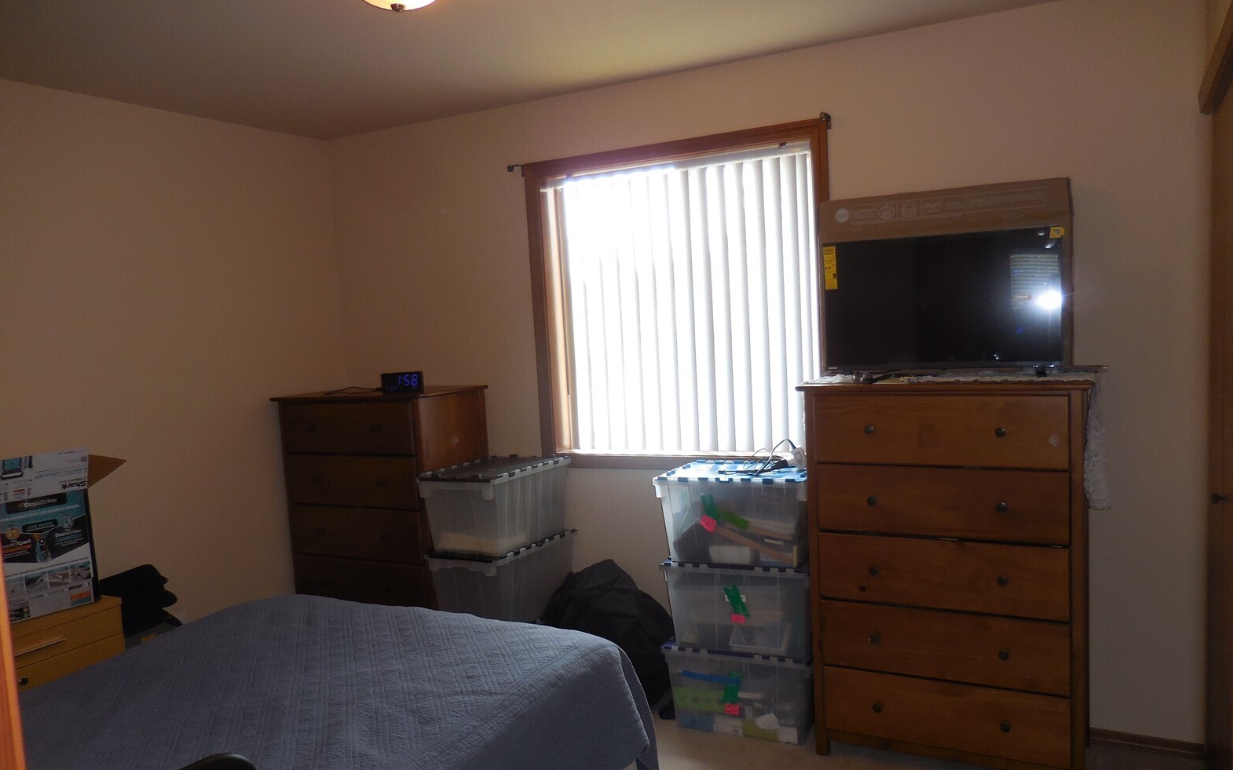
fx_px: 907
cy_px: 418
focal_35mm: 27
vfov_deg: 46.0
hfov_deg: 68.4
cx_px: 623
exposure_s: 1/30
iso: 125
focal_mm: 4.5
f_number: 3.3
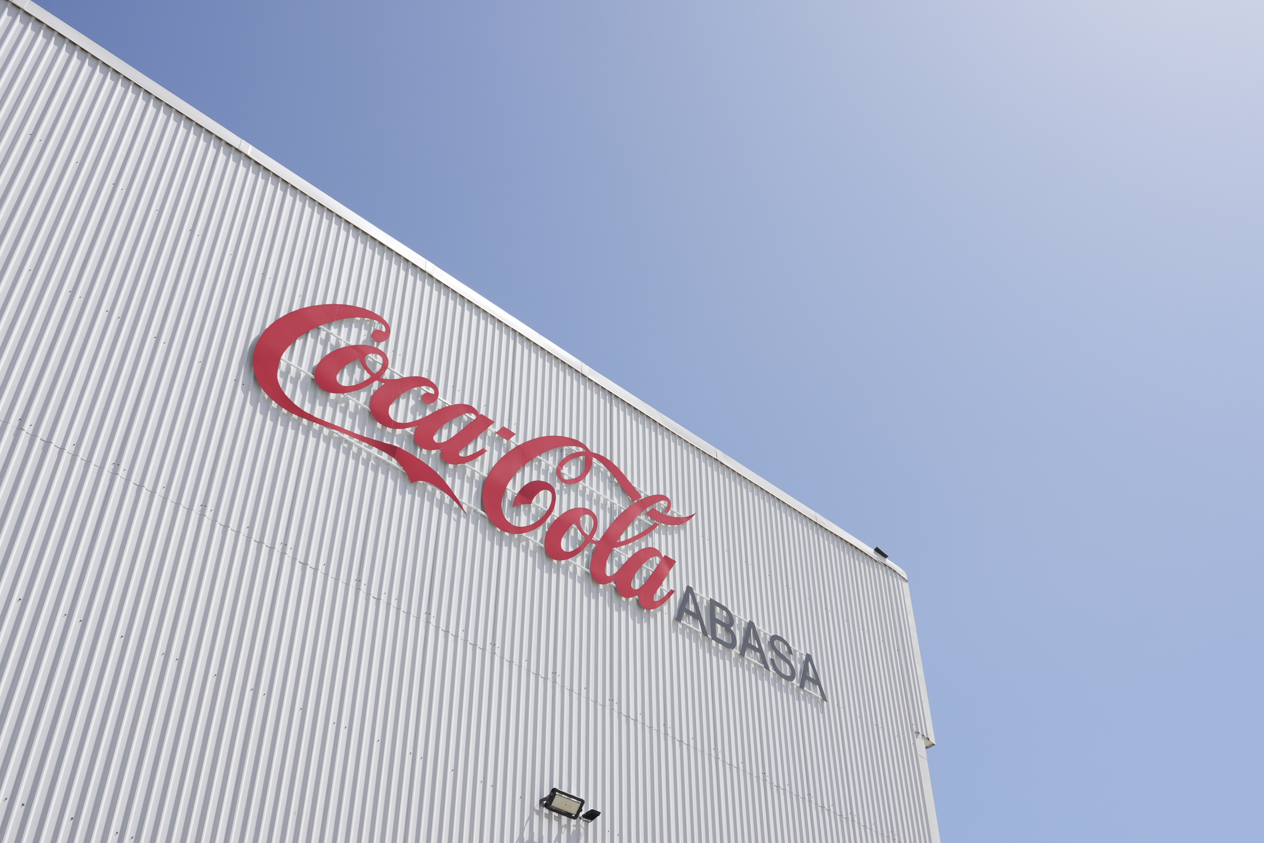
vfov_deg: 36.9
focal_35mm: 36
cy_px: 422
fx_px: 1264
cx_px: 632
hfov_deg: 53.1
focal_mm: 24
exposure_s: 1/400
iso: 125
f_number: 7.1
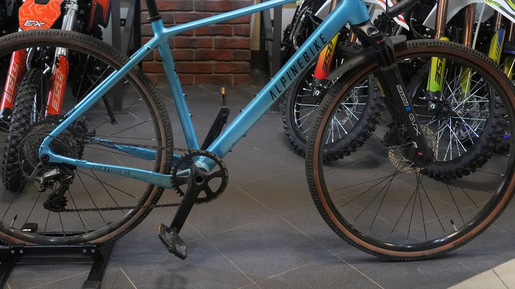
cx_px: 235
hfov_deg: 47.3
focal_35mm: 43
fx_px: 587
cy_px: 56
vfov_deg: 27.1
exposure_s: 1/200
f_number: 5
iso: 6400
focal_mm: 30
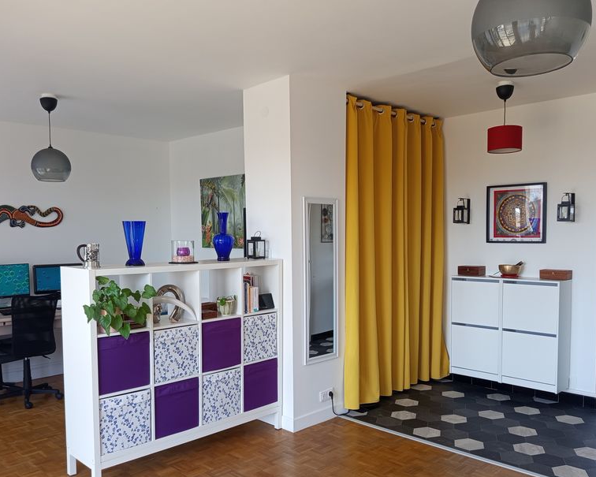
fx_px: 547
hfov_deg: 57.2
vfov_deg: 47.0
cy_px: 270
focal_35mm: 31
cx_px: 304
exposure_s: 1/100
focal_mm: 5.24
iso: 146
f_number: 1.7
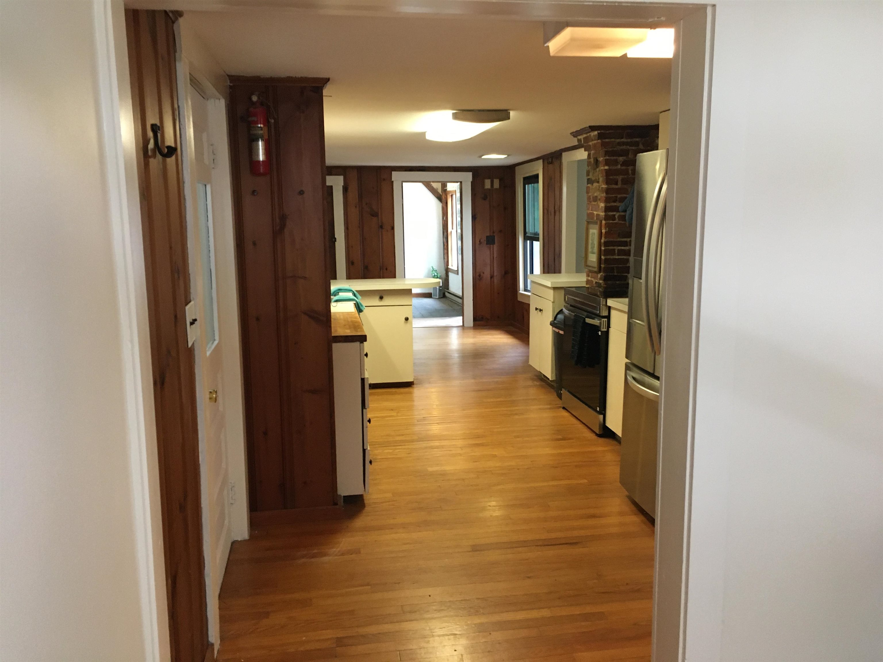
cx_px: 442
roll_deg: +0.1
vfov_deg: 48.2
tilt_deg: -10.1
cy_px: 331
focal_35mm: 29
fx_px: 740
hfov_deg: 61.7
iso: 160
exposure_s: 1/30
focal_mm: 4.15
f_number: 2.2
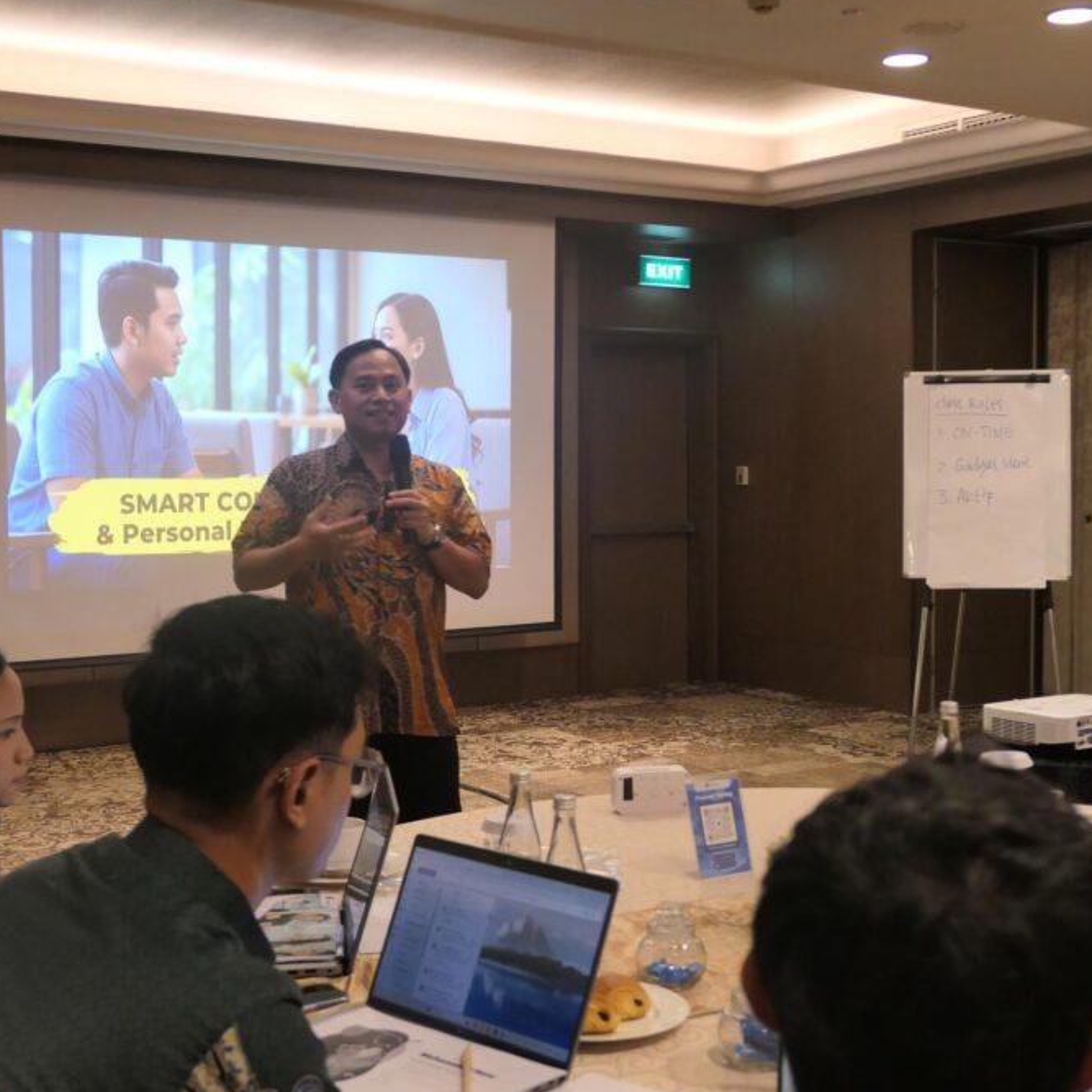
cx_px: 591
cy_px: 541
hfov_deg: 36.0
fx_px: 1677
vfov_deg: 36.1
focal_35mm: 47
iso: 1000
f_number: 2.8
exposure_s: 1/80
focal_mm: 13.3
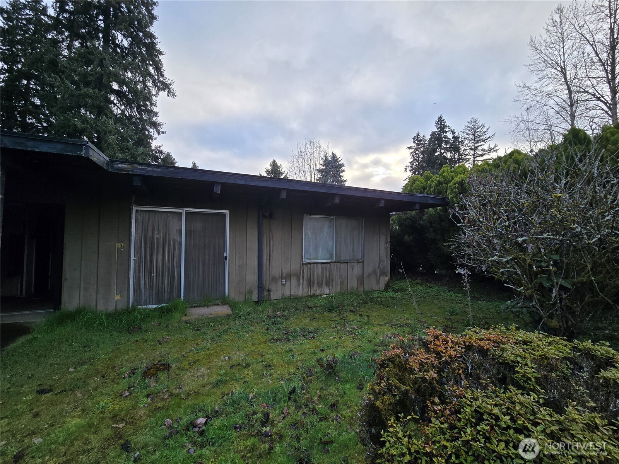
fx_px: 232
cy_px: 232
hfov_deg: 106.2
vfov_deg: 89.9
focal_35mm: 13
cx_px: 310
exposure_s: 1/452
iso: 50
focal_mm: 2.2
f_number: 2.2
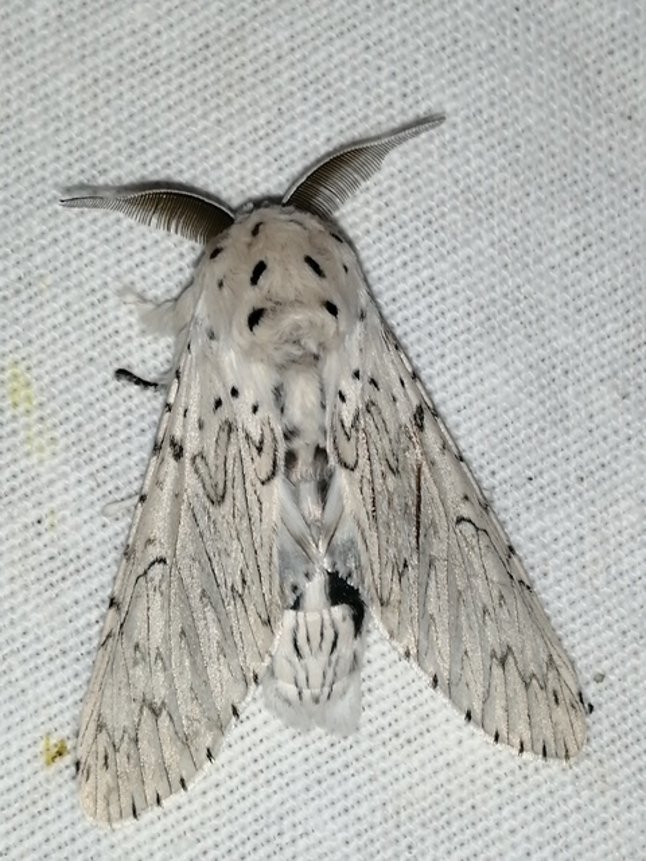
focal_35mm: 75
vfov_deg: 26.0
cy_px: 430
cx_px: 323
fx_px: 1866
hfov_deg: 19.6
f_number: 1.8
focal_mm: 3.46
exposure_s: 1/100
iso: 80
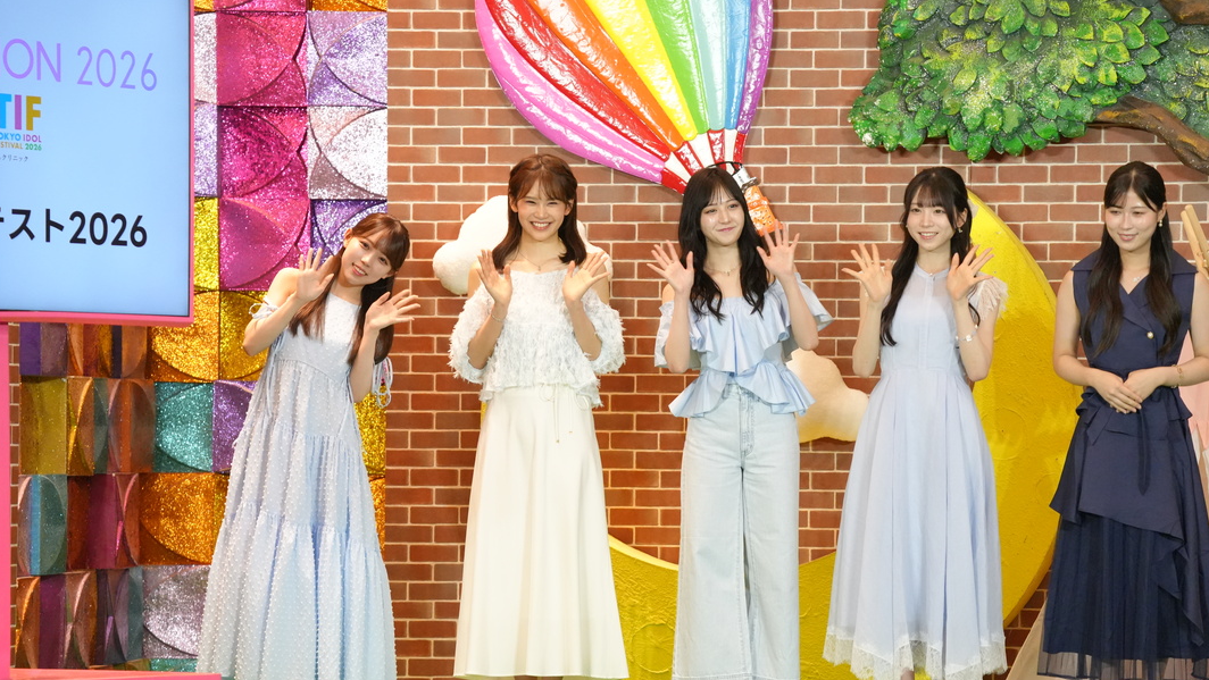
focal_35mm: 189
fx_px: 6060
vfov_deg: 6.4
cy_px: 395
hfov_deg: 11.4
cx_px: 665
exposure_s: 1/250
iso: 6400
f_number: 6.3
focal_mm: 160
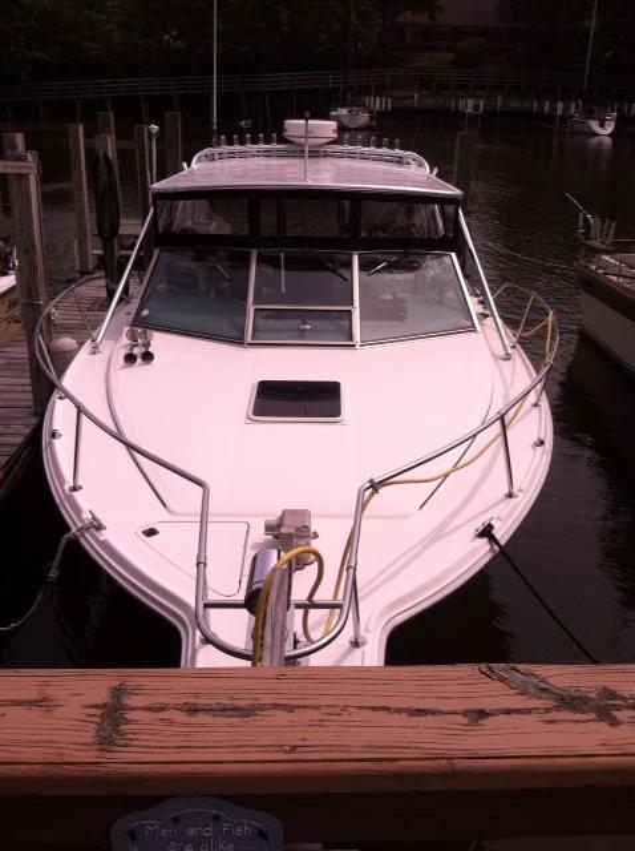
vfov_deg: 52.7
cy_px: 426
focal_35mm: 35
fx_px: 858
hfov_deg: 40.6
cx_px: 318
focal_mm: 3.85
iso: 80
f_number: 2.8
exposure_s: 1/2308
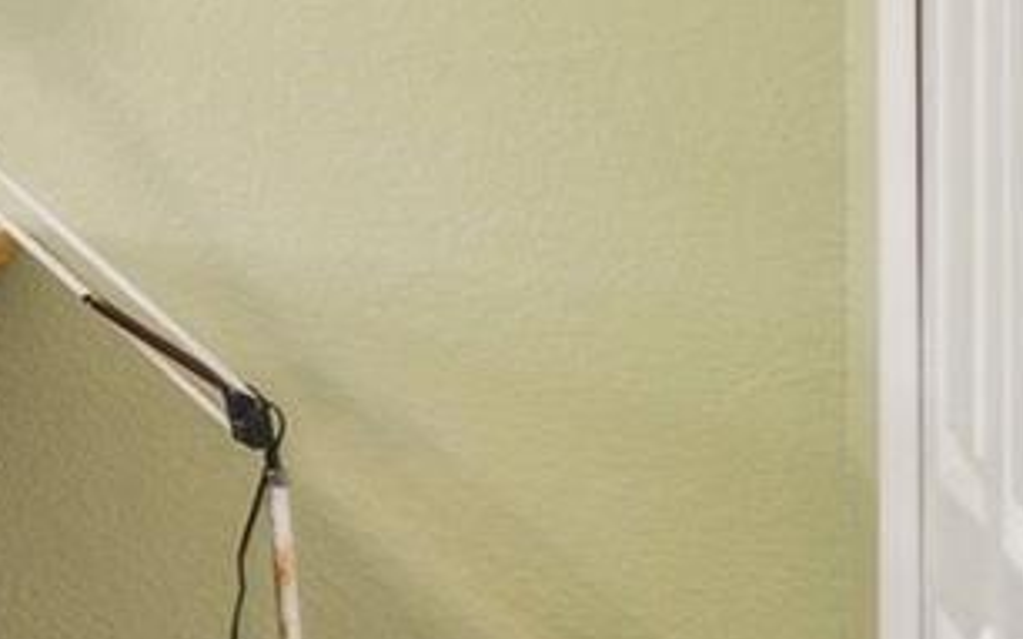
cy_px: -40
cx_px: -1625
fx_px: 2230
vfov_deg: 15.9
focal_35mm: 80
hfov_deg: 13.8
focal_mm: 10
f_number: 8
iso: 250
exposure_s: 1/13
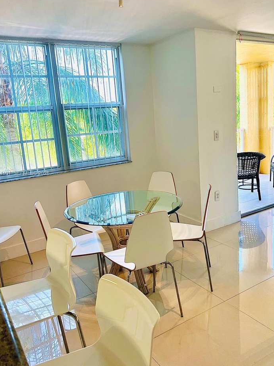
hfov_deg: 46.8
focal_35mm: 30
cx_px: 143
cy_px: 173
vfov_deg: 59.9
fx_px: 317
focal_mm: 5.7
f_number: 1.5
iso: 40
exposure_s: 1/200
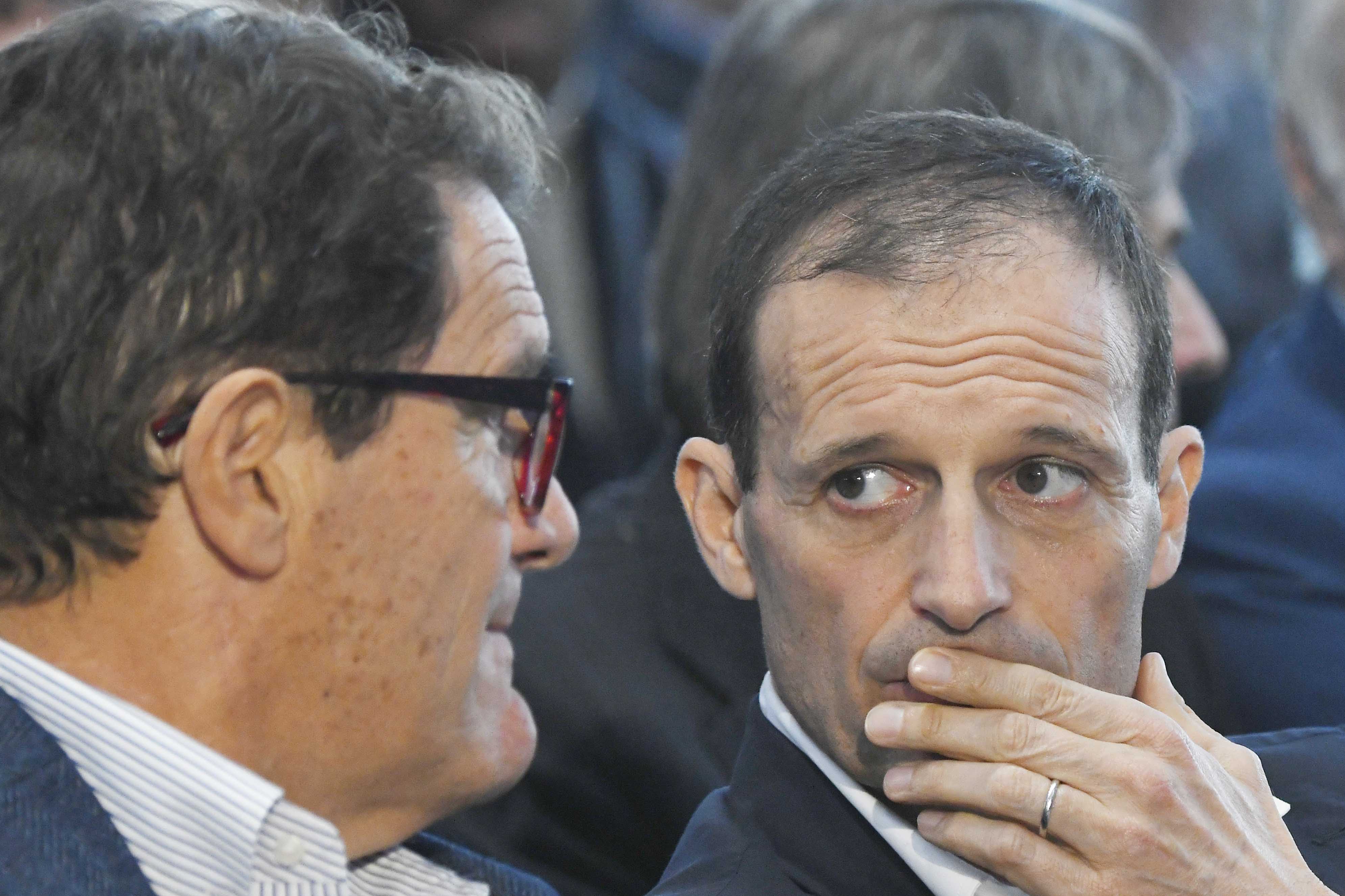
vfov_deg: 3.0
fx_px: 17297
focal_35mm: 463
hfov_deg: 4.5
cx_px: 834
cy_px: 547
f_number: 5.3
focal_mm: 220
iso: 2000
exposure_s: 1/400
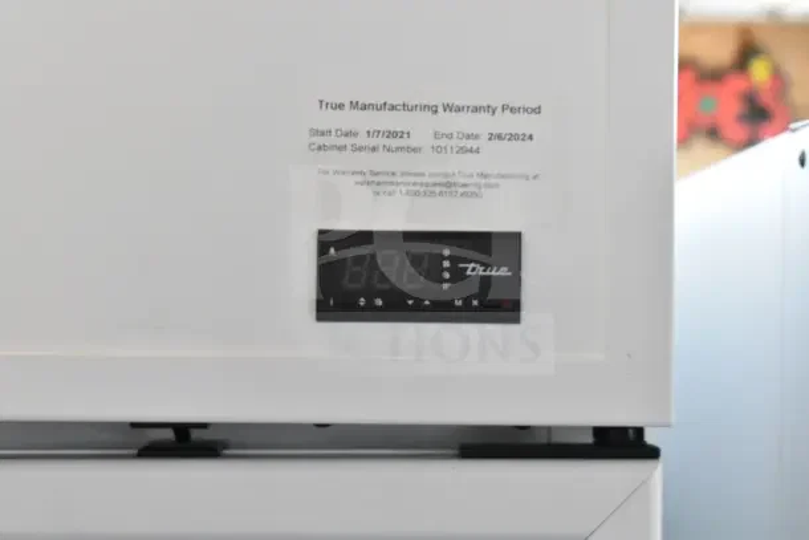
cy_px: 270
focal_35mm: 82
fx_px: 1854
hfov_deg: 24.6
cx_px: 404
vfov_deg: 16.6
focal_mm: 55
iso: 6400
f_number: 8
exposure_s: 1/250
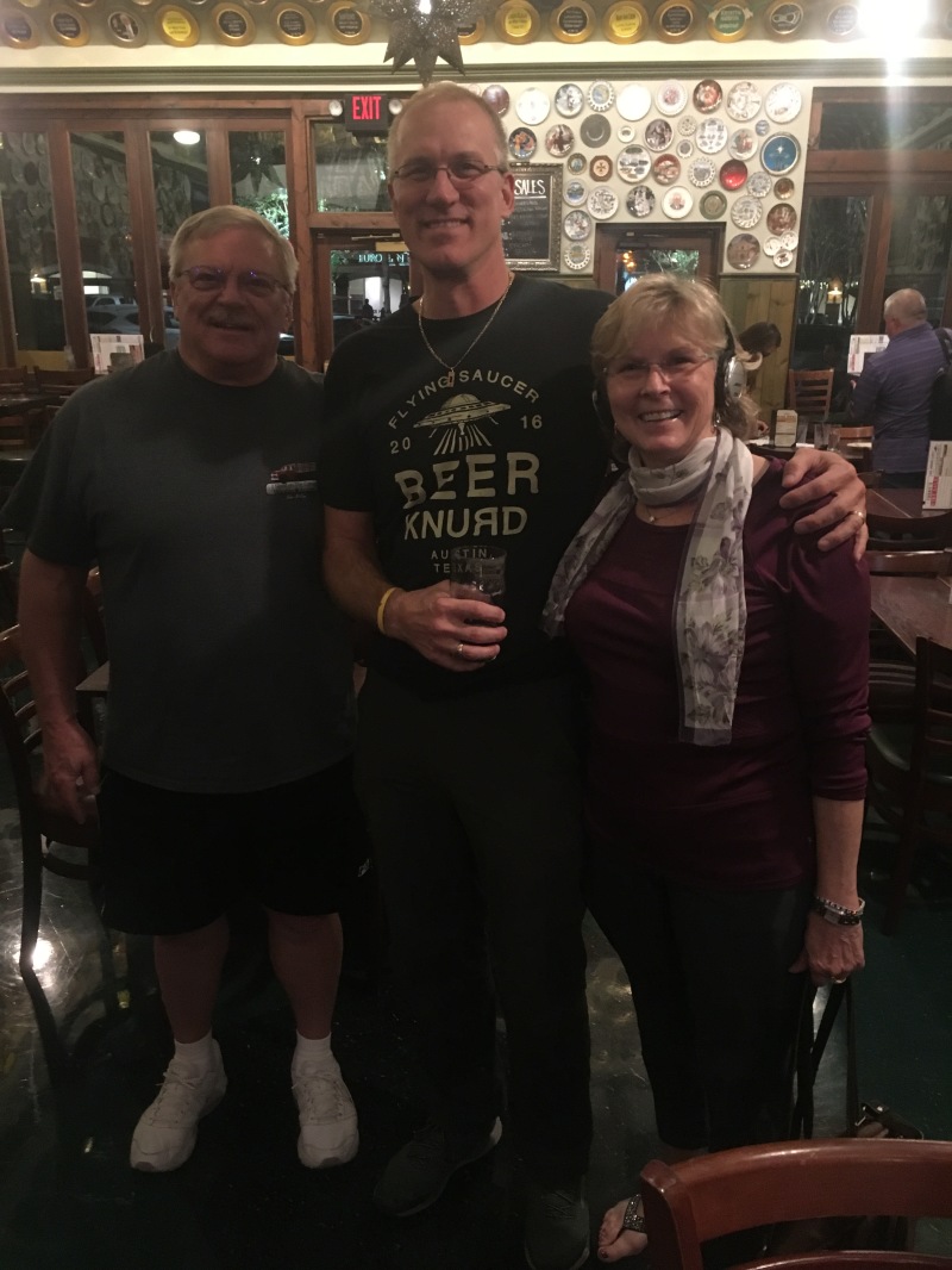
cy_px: 635
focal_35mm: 29
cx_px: 476
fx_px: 1063
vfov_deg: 61.6
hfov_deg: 48.2
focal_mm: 4.15
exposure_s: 1/15
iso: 400
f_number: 2.2
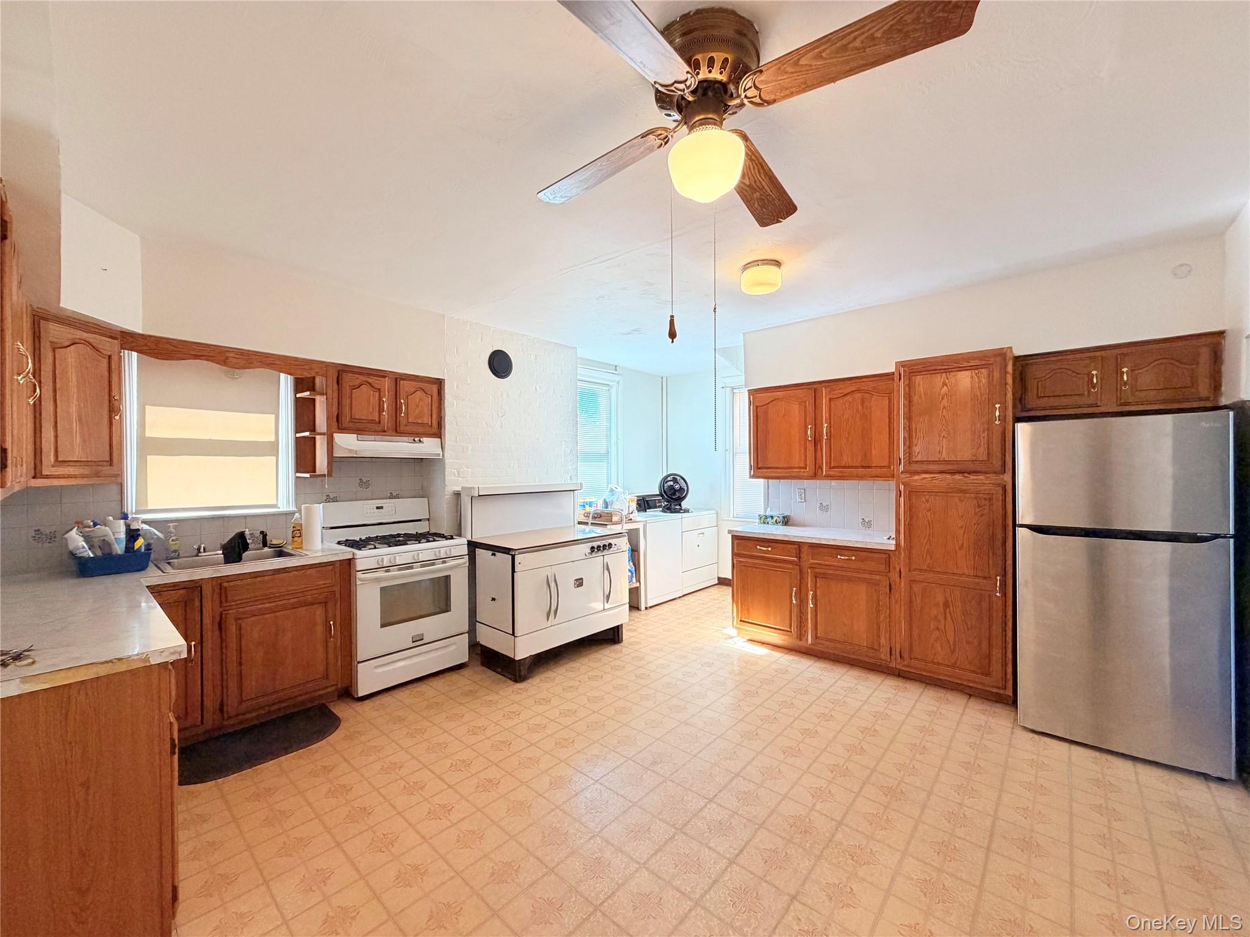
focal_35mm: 14
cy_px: 468
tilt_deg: +0.4
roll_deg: +1.0
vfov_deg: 85.7
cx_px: 625
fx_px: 506
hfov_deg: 102.1
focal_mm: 2.22
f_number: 2.2
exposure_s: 1/120
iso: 250
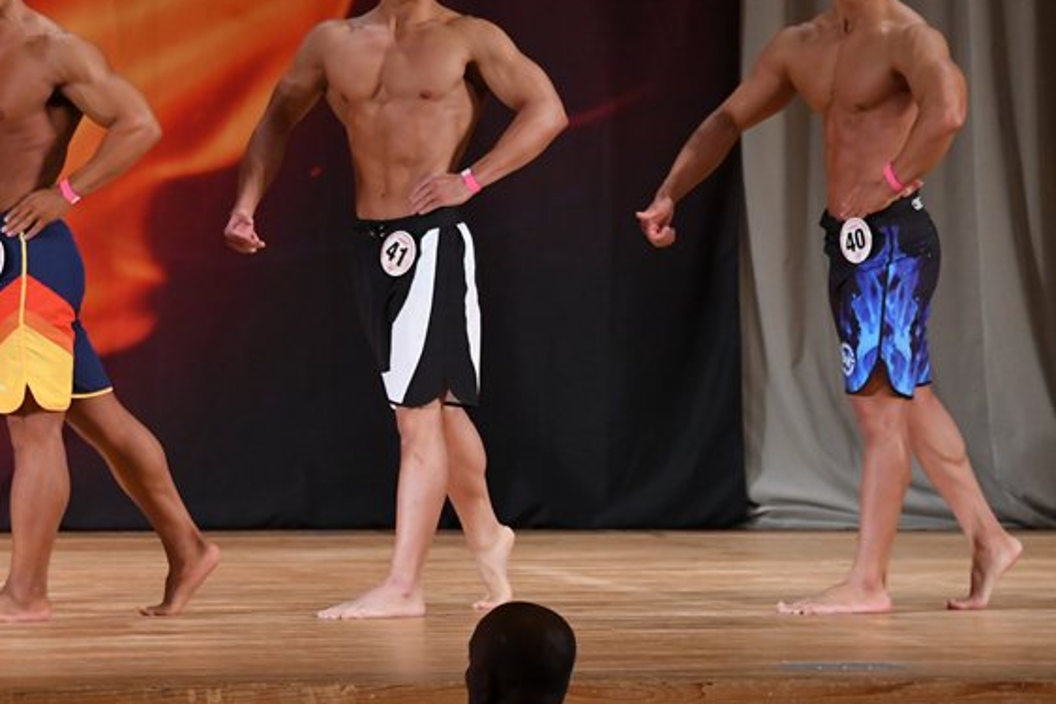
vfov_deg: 4.4
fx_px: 9090
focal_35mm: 310
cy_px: 246
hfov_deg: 6.6
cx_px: 378
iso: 3200
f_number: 5.6
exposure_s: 1/400
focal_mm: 150
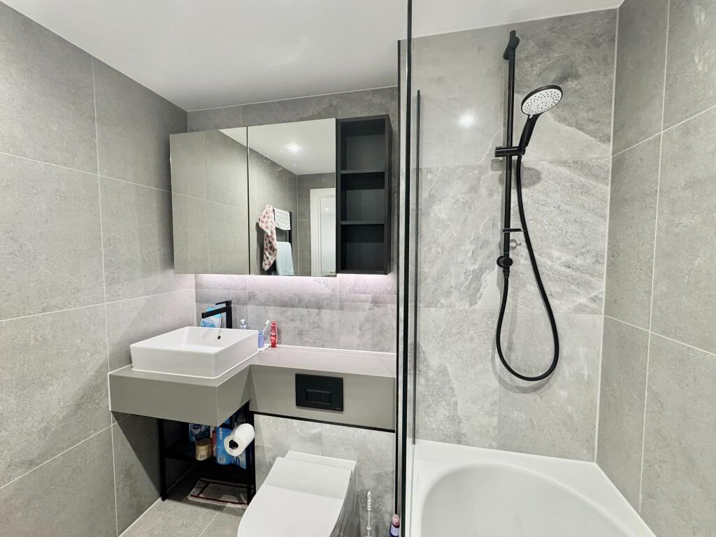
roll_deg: -0.4
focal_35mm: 14
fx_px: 290
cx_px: 358
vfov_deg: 85.7
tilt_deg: -2.9
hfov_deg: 102.1
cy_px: 268
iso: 250
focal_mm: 2.22
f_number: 2.2
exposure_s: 1/100
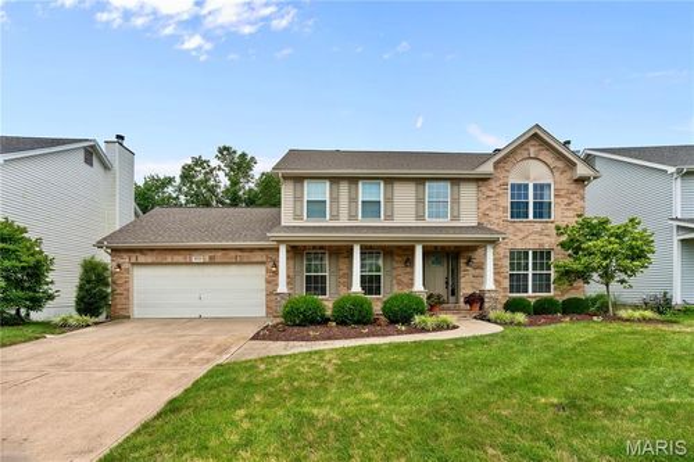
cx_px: 347
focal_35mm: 16
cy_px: 231
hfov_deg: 96.8
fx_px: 308
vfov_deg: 73.7
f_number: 8
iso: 320
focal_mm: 16
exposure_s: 1/400
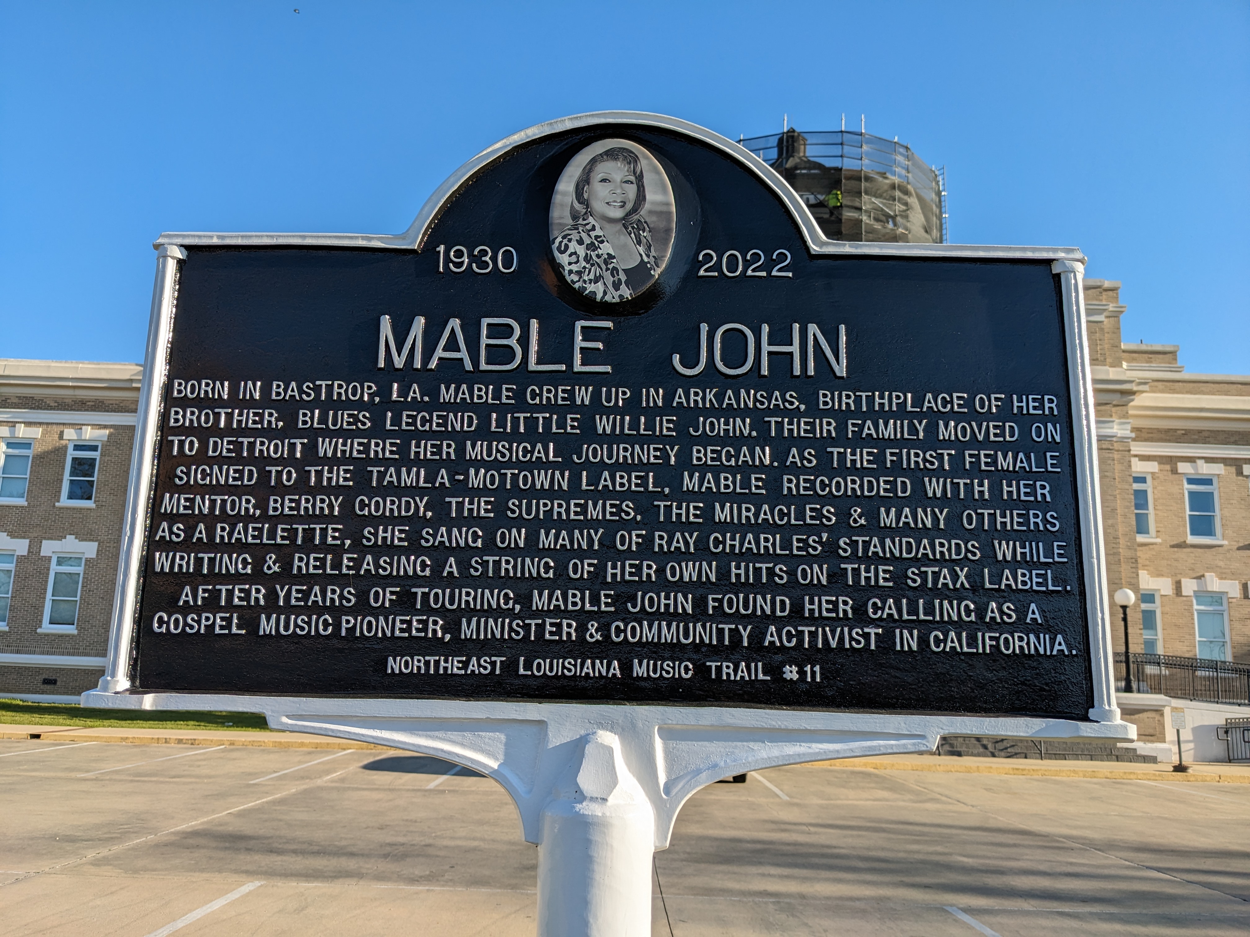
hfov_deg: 65.3
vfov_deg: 51.4
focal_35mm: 27
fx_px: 975
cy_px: 468
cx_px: 625
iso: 51
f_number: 1.73
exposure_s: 1/2128
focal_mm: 4.38
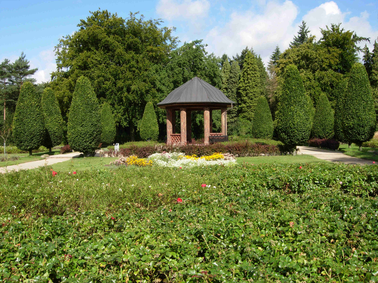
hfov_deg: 51.4
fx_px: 393
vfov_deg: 39.7
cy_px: 142
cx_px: 189
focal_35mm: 36
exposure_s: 1/249
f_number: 5.4
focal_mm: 7.5
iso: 50
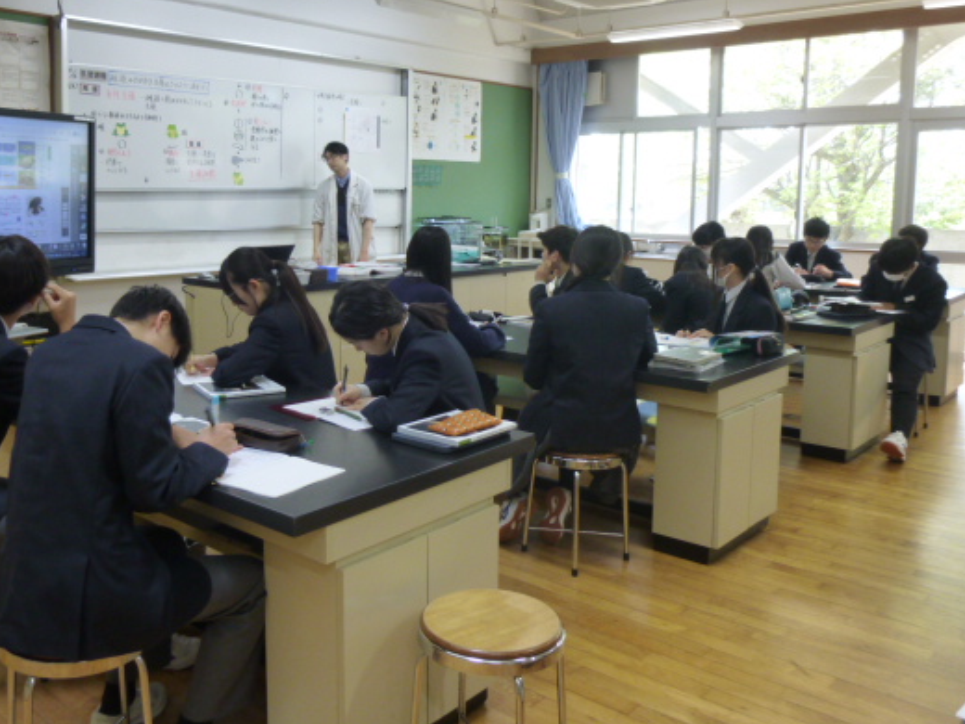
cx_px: 380
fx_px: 892
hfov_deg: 56.3
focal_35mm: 32
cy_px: 286
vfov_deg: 43.9
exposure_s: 1/60
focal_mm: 4.5
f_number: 3.1
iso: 250
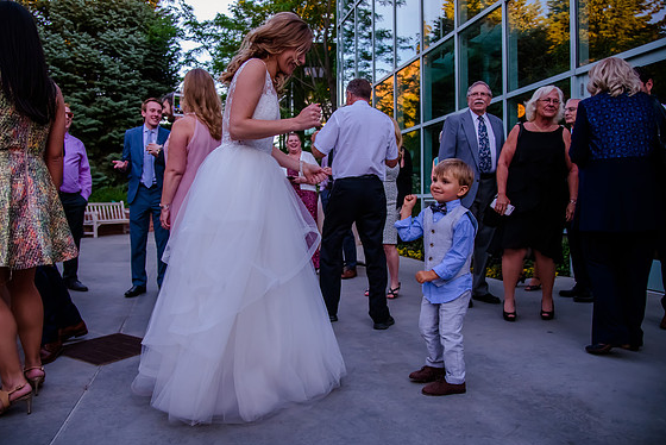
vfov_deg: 49.6
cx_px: 322
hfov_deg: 69.3
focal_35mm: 26
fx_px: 481
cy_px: 222
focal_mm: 24
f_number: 4
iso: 3200
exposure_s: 1/640
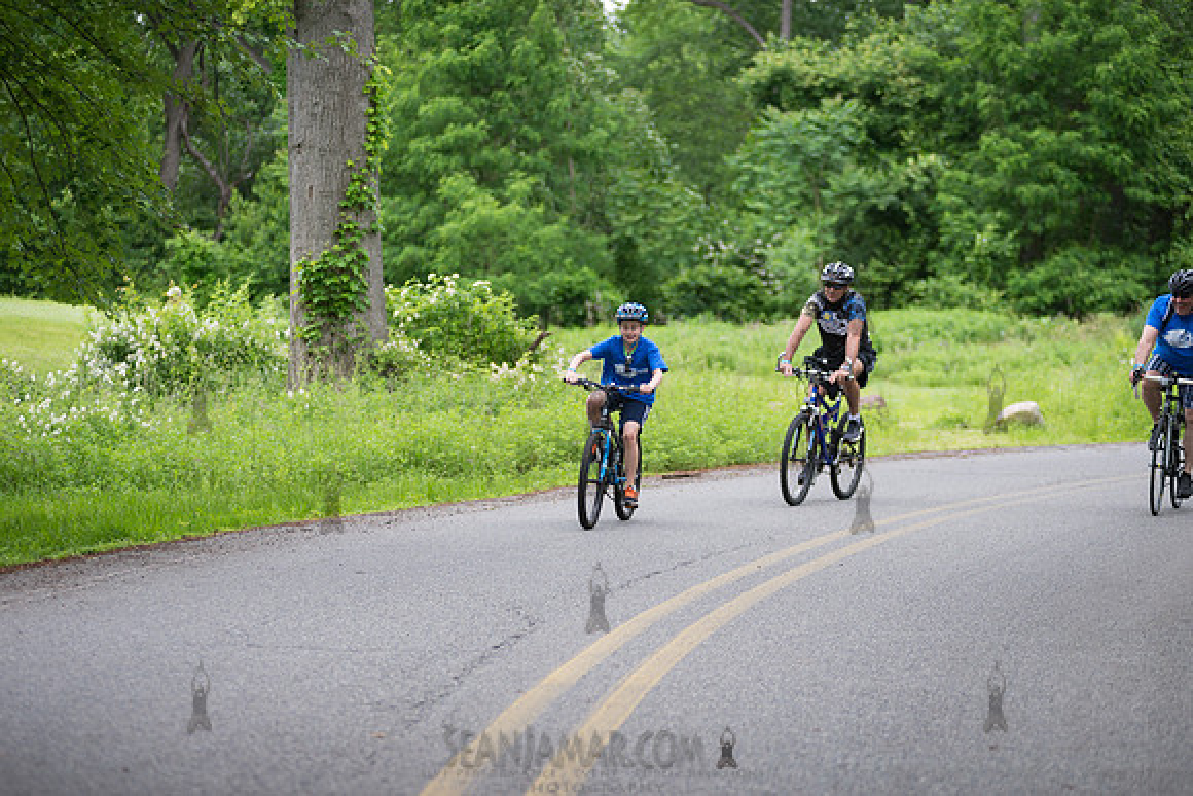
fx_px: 3480
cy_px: 398
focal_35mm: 105
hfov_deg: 19.5
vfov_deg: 13.0
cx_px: 596
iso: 400
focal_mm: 105
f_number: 2.8
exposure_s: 1/800
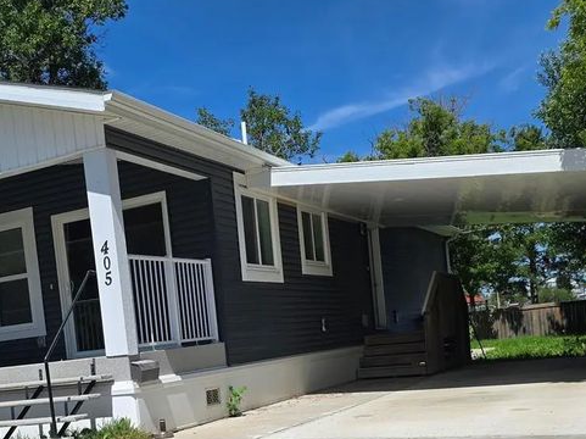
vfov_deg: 28.5
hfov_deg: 38.1
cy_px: 398
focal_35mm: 49
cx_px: 155
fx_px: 829
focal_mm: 6.3
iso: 12
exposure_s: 1/1272
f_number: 1.7
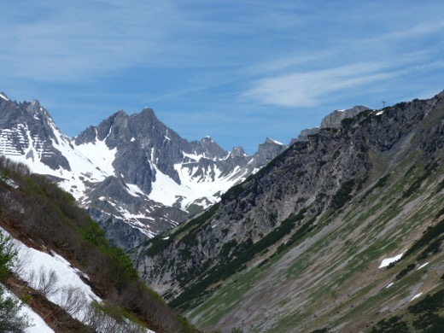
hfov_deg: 19.1
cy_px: 166
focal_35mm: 103
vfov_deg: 14.4
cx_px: 222
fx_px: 1321
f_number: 5.6
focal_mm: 18.6
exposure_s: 1/500
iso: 80
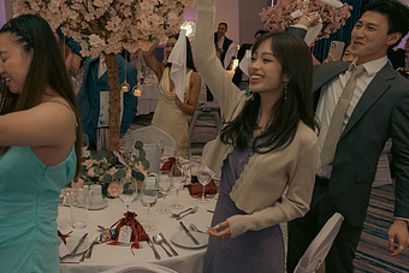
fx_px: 466
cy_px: 150
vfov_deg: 32.6
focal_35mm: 41
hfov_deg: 46.1
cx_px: 114
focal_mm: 24
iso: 2500
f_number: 3.5
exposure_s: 1/160
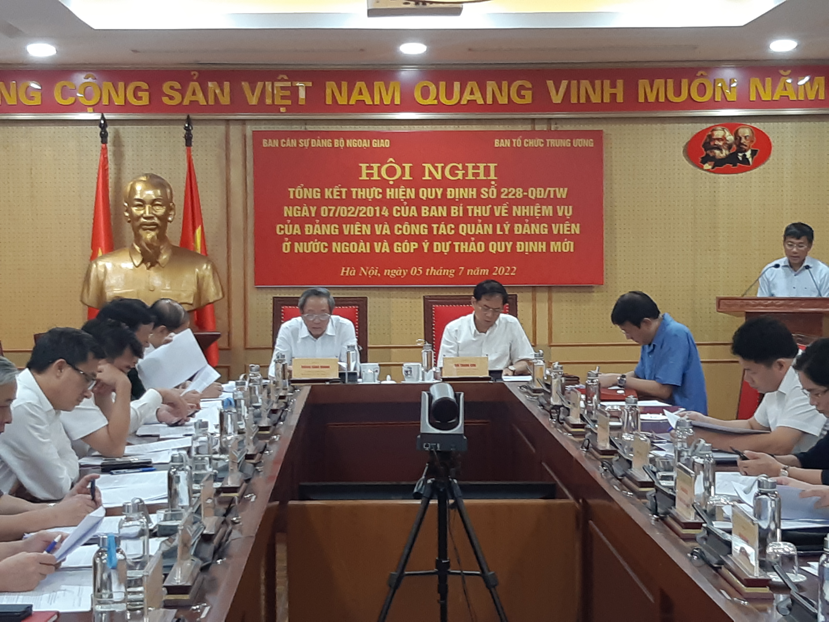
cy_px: 311
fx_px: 623
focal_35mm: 26
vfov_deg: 53.1
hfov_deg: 67.3
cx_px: 414
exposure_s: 1/50
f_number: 1.7
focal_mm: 3.93
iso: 125
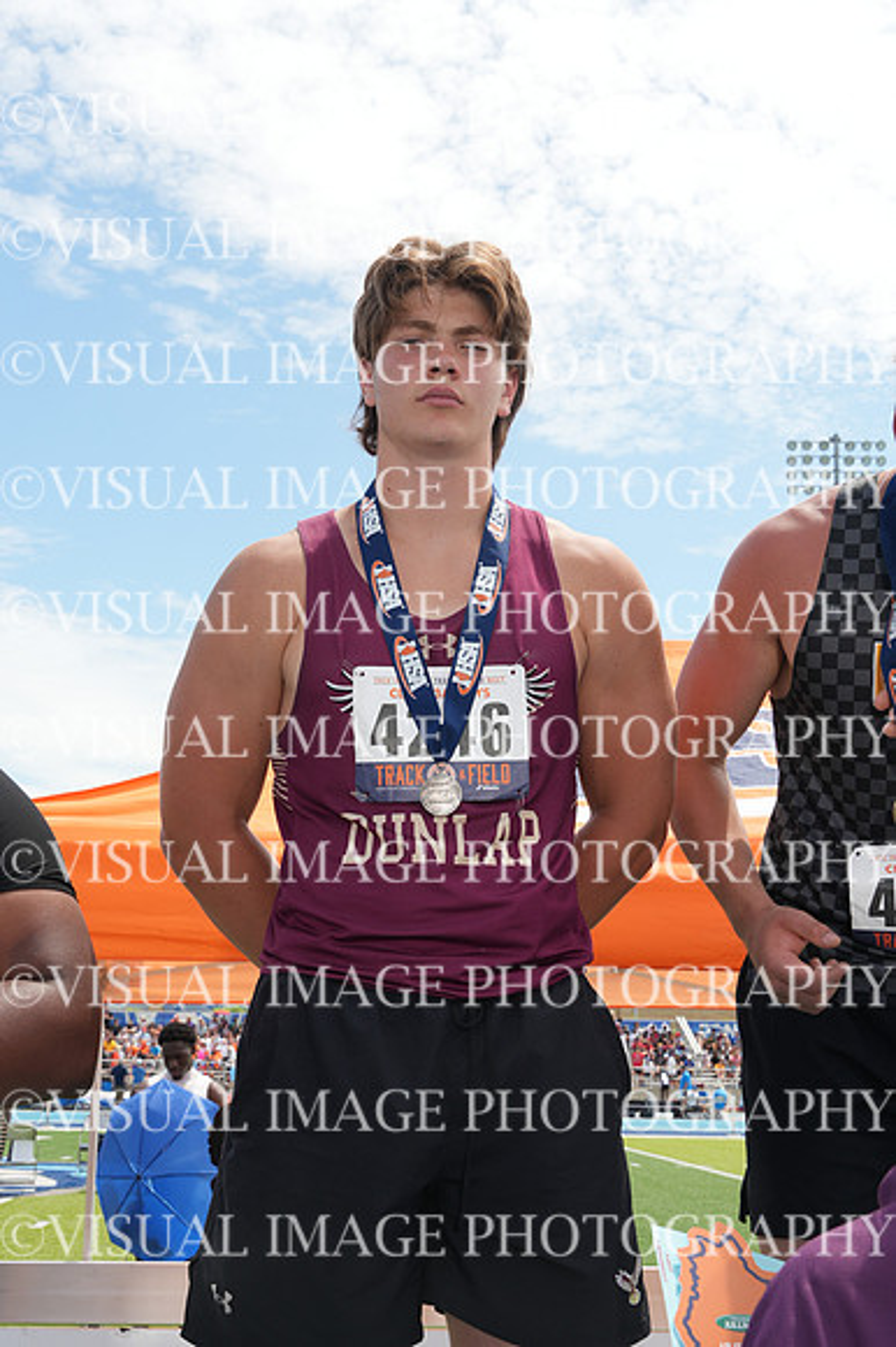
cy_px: 674
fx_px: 1850
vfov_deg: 40.0
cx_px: 448
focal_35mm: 50
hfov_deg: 27.2
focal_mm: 33
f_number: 8
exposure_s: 1/160
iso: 100
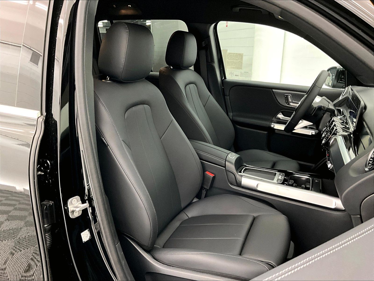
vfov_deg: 48.2
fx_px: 313
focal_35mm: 29
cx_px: 187
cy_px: 140
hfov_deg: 61.7
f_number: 1.8
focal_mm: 3
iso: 320
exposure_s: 1/30
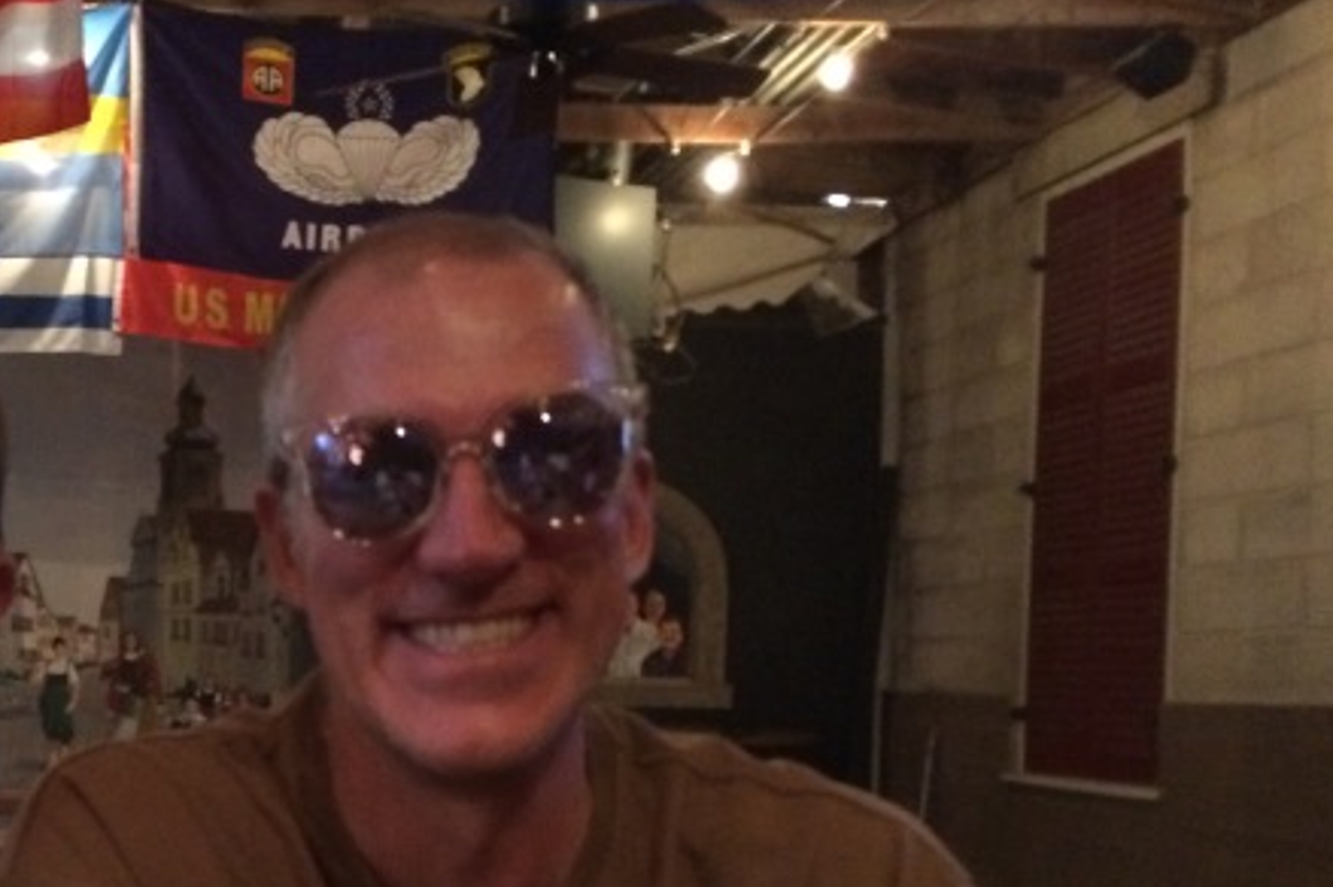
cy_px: 741
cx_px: 206
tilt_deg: -3.1
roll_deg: -0.7
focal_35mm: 55
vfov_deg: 24.1
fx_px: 2035
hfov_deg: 34.8
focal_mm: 4.15
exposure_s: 1/15
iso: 400
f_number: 2.2
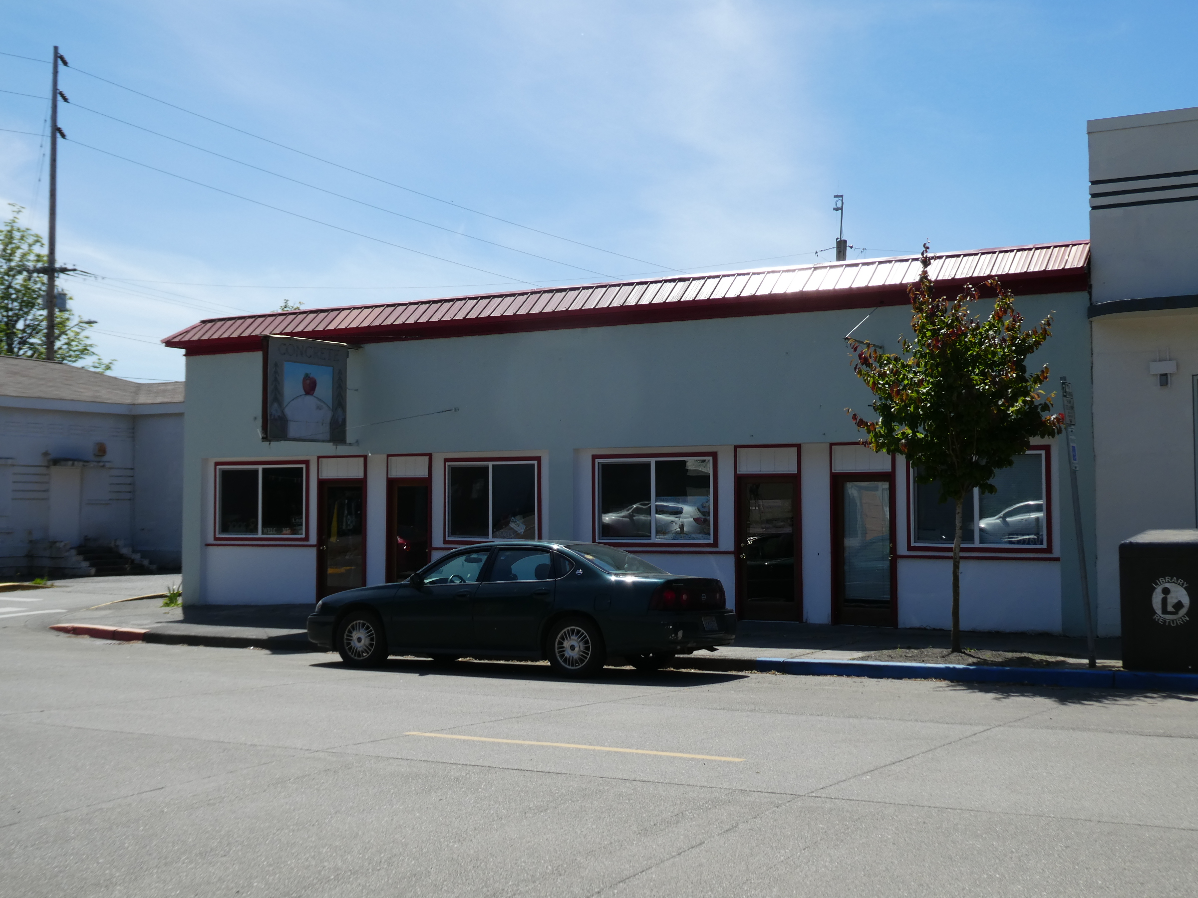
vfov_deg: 32.9
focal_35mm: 44
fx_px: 1523
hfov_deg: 42.9
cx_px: 599
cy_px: 449
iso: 80
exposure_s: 1/800
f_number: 3.9
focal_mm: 7.8
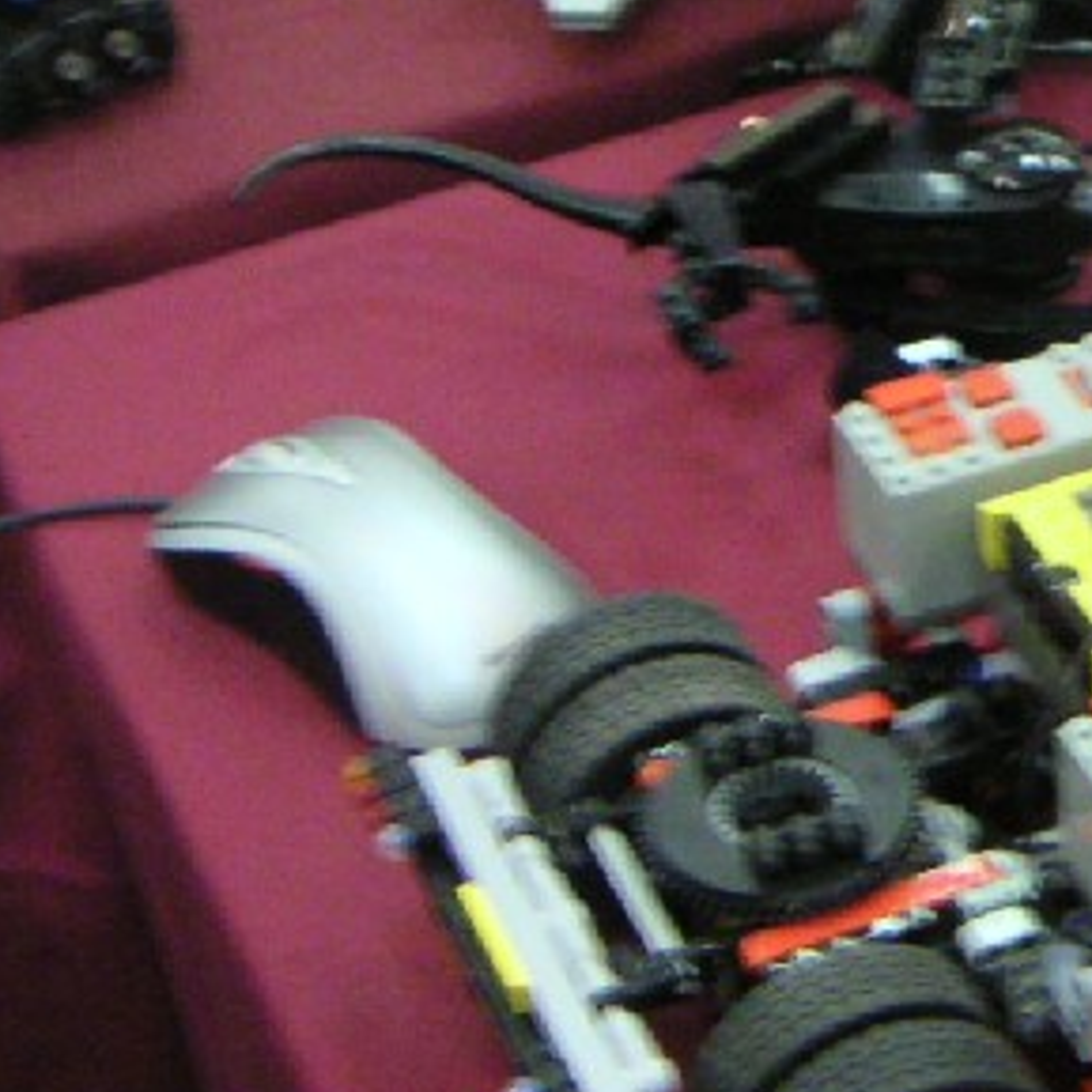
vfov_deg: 17.7
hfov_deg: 16.8
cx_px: 1383
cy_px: 586
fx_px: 3498
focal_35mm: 98
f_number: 2.9
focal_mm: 5.3
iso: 400
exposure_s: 1/15
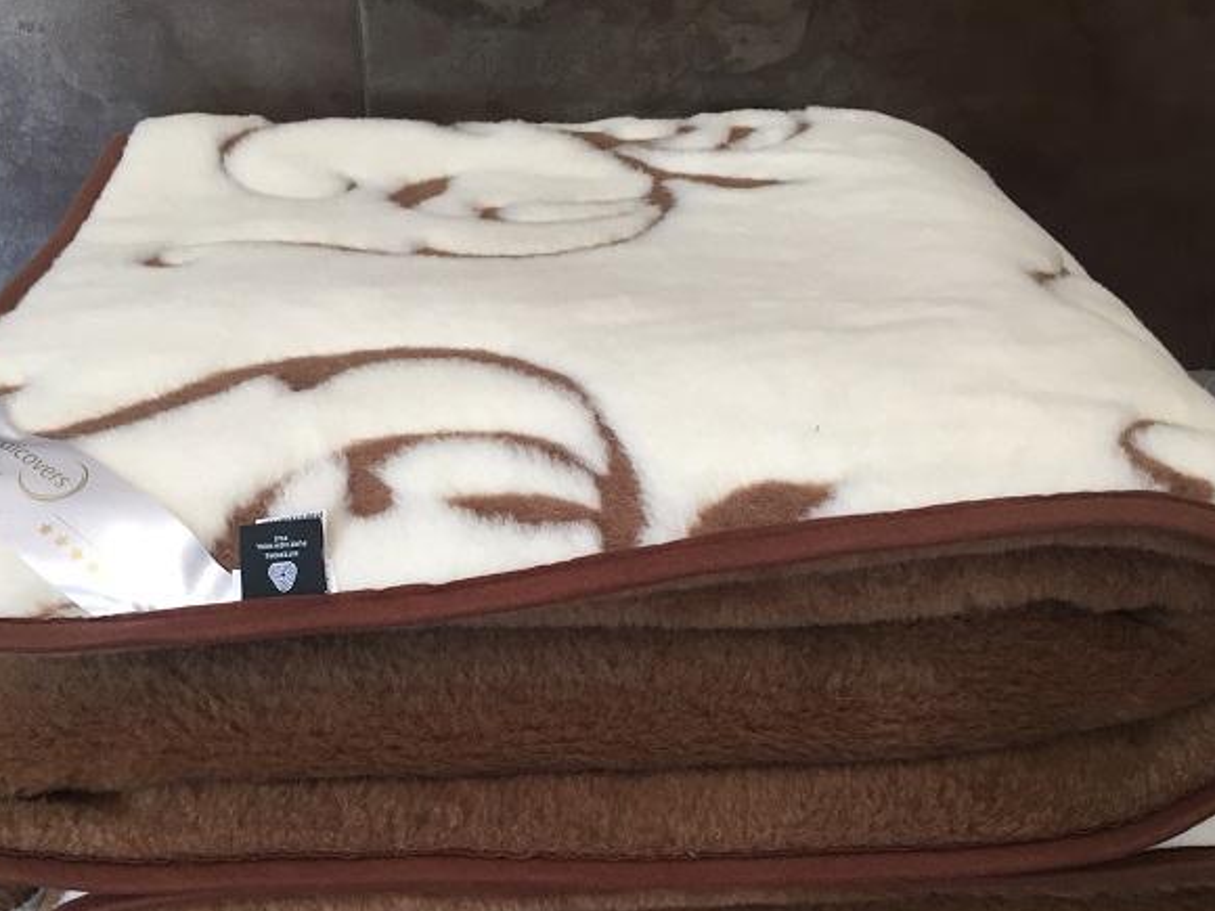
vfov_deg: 35.6
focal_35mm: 40
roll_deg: +1.7
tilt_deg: -31.9
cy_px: 618
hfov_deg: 46.7
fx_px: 1404
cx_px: 551
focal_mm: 4.15
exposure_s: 1/33
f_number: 2.2
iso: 32
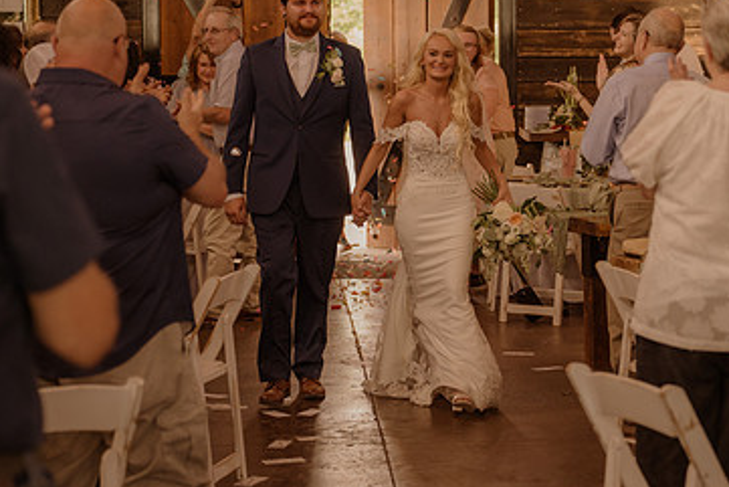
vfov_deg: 13.8
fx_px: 2005
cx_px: 438
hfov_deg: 20.6
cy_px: 266
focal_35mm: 99
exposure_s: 1/320
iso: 1000
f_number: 2.8
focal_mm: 61
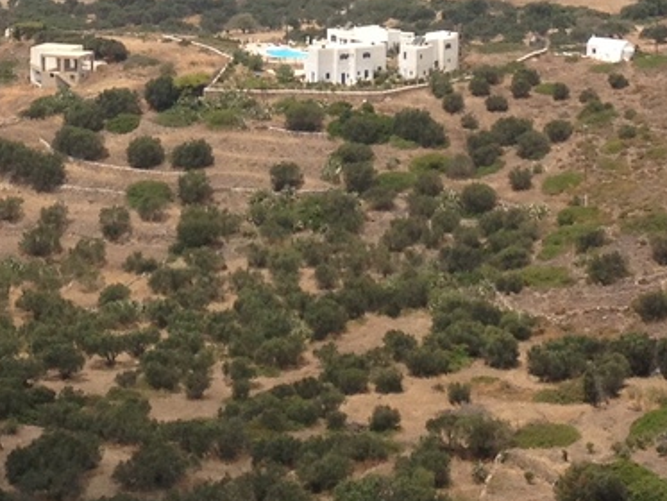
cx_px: 329
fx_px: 2891
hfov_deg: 13.2
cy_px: -231
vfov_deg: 9.6
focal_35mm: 150
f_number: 2.4
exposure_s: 1/2304
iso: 50
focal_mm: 4.28
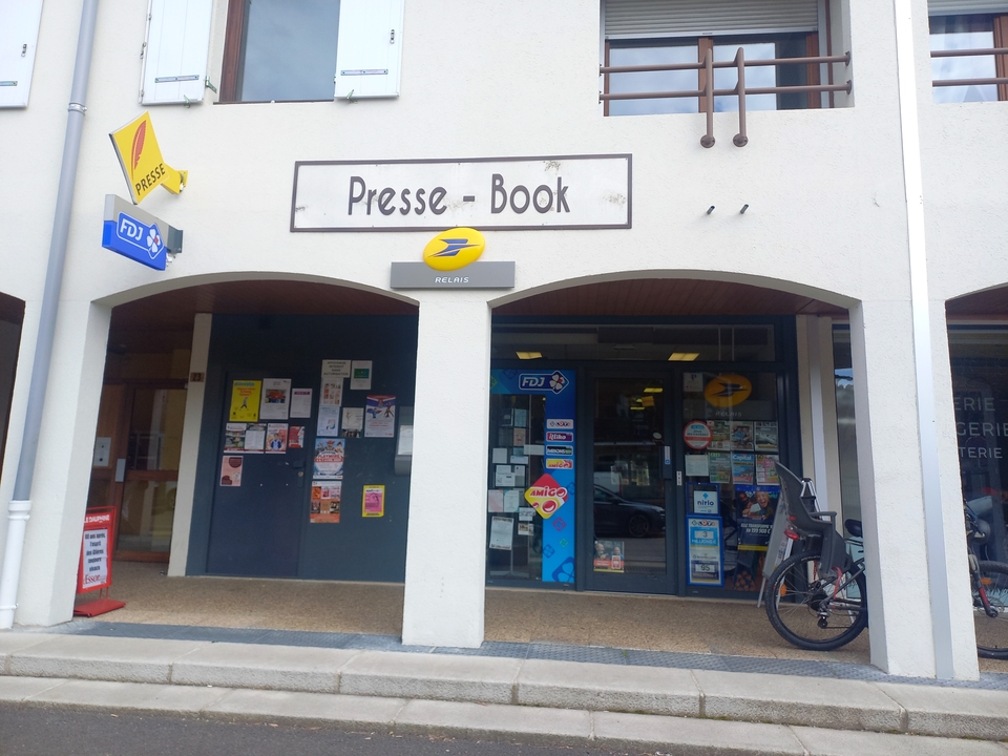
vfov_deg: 54.9
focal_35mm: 25
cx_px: 504
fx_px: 728
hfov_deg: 69.4
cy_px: 378
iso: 50
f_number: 1.8
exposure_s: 1/408
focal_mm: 4.65
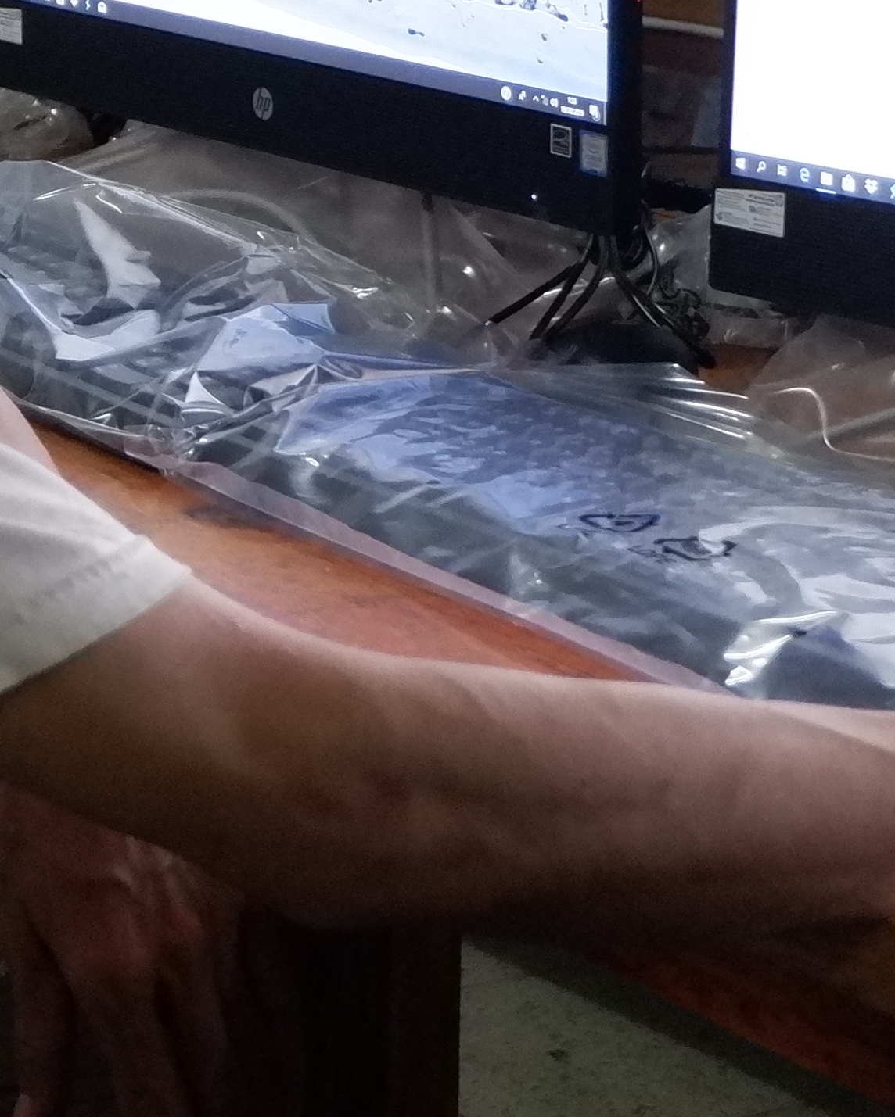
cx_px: -244
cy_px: 123
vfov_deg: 14.7
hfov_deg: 11.6
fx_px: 4303
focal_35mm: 130
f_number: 4
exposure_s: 1/42
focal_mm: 22.2
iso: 3200
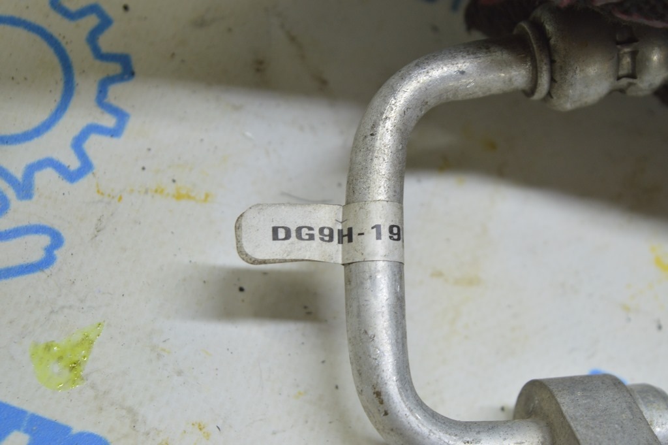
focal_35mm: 82
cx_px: 334
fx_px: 1530
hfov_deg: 24.6
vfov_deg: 16.5
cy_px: 222
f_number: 5.6
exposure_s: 1/20
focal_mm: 55
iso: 400
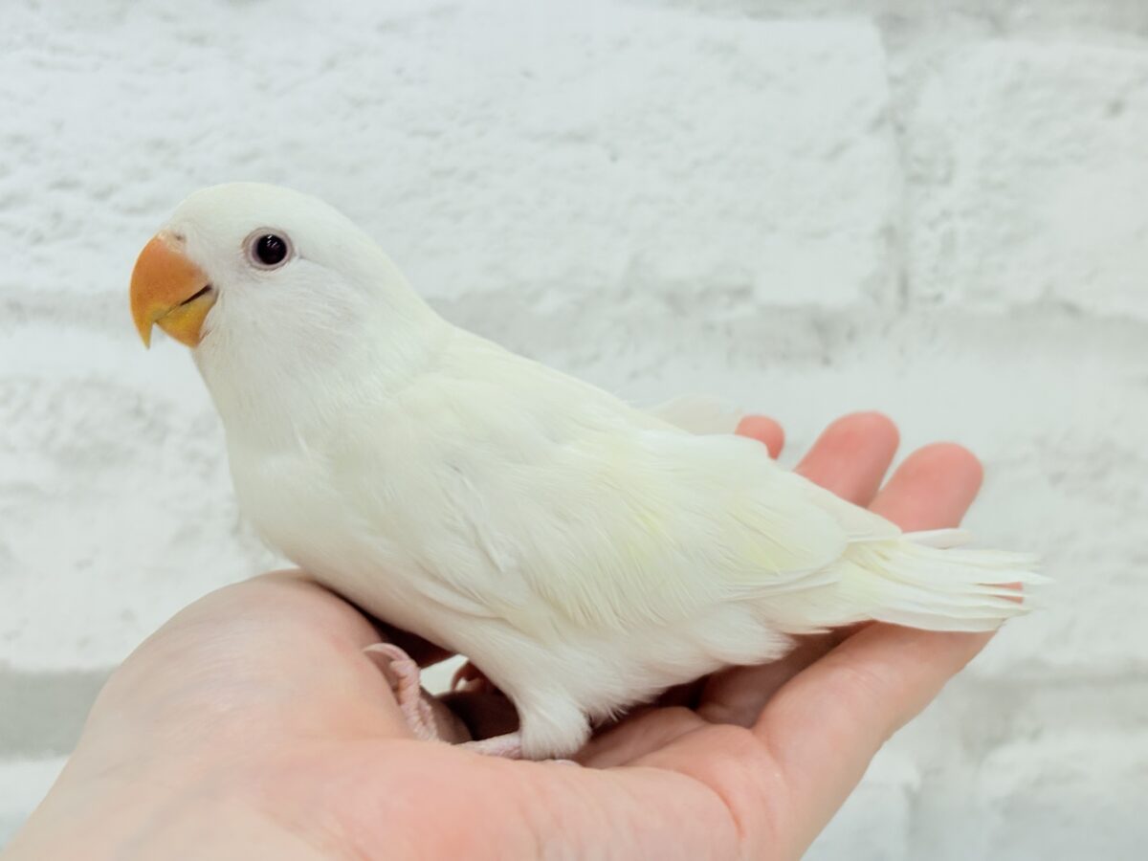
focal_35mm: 52
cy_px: 430
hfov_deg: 36.8
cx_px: 574
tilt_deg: -1.2
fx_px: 1725
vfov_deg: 28.0
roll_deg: -2.1
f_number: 1.6
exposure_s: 1/100
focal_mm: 5.96
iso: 64
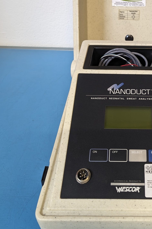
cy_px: 54
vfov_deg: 42.1
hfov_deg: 29.0
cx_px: 129
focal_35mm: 45
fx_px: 285
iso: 85
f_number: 1.85
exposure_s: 1/24.4
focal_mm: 6.81
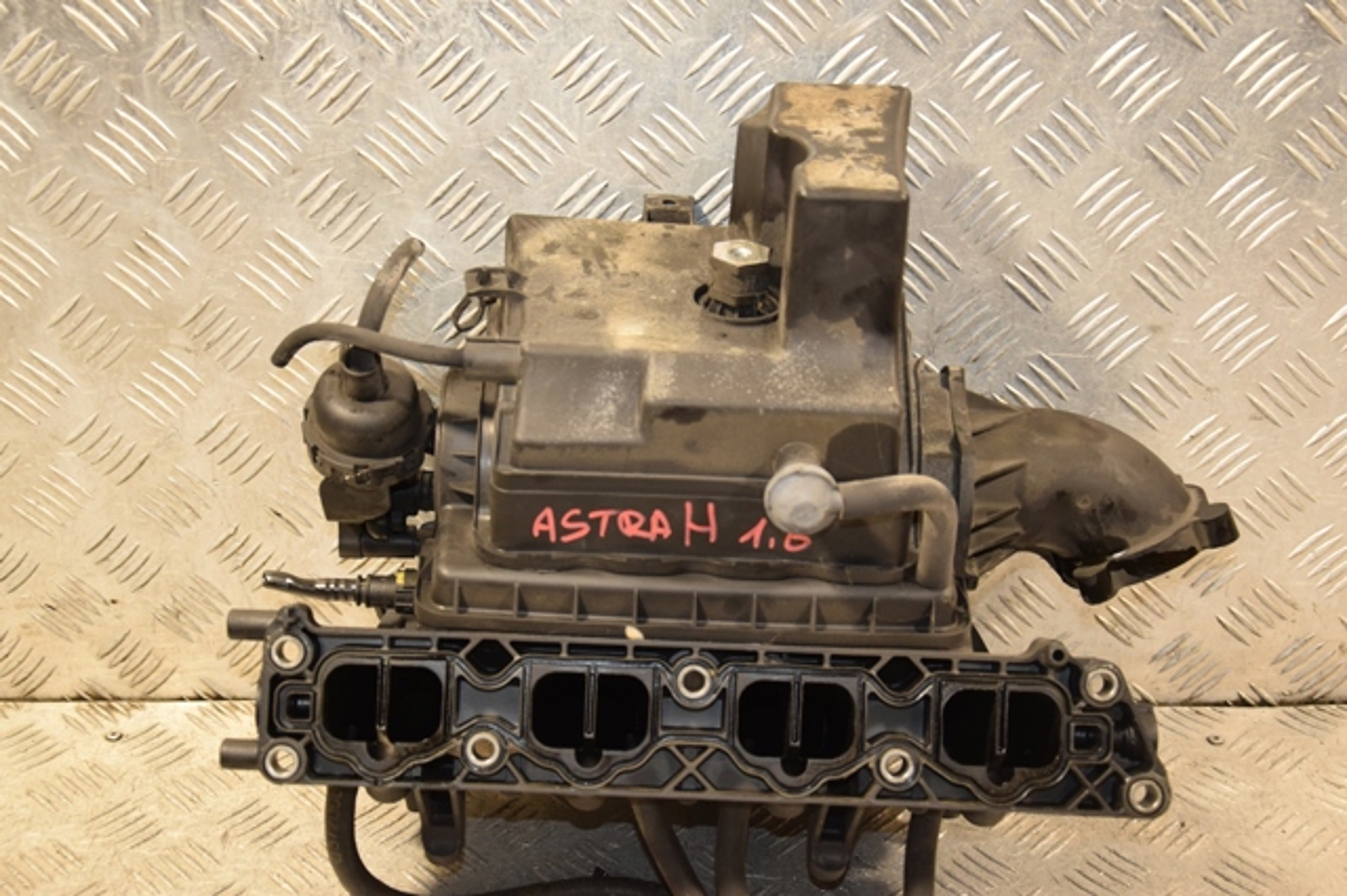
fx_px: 2132
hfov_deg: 35.1
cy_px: 448
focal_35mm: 57
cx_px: 674
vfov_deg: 23.8
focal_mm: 38
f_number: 5
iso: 800
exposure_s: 1/80
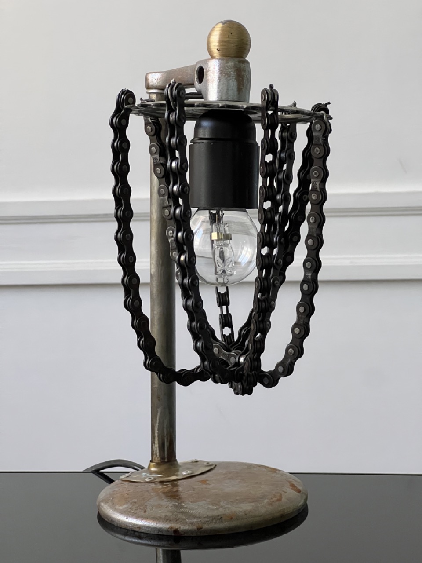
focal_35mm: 77
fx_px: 1252
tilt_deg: -4.6
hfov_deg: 19.1
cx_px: 211
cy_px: 282
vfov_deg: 25.3
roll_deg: +2.1
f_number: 2.8
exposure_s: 1/60
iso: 500
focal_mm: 9
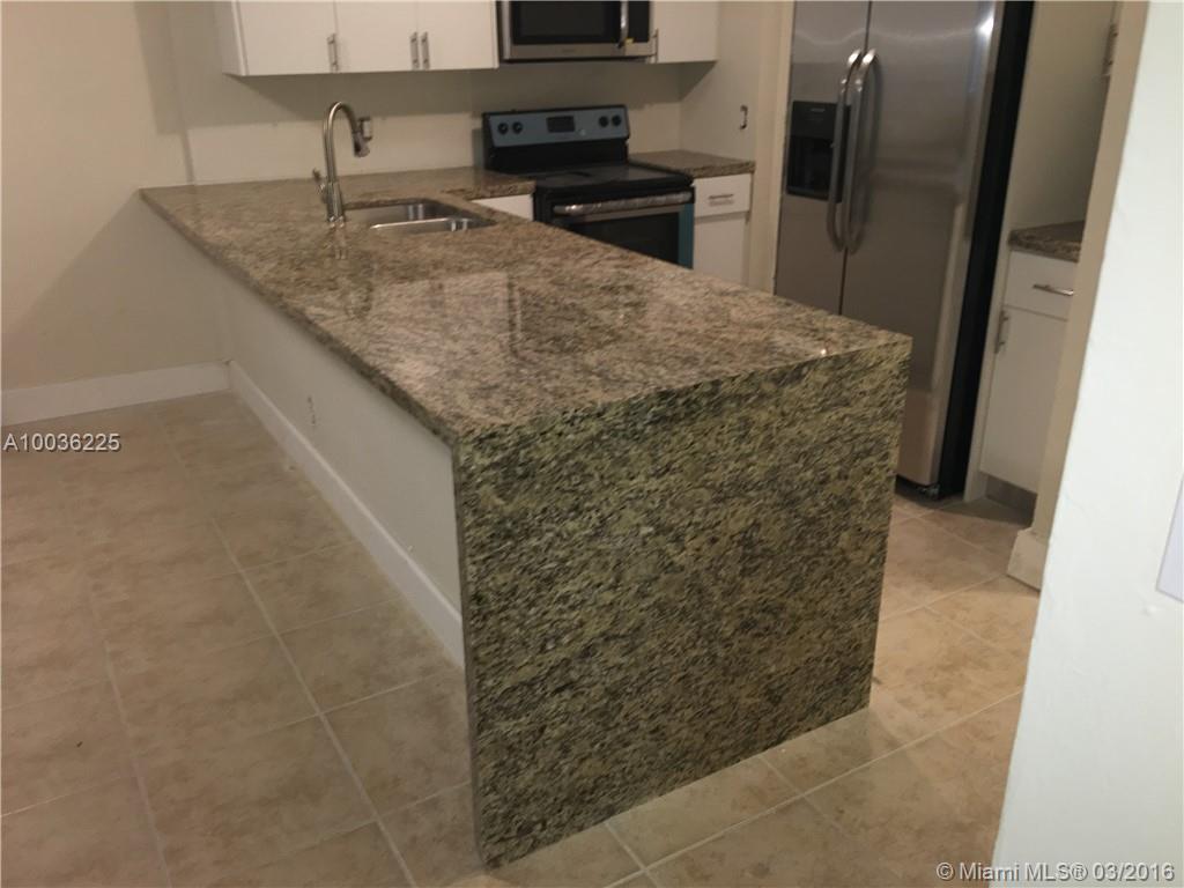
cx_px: 592
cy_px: 444
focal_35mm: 29
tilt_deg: -22.8
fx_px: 992
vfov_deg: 48.2
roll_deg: +0.5
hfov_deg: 61.7
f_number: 2.2
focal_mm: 4.15
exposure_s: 1/16
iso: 80
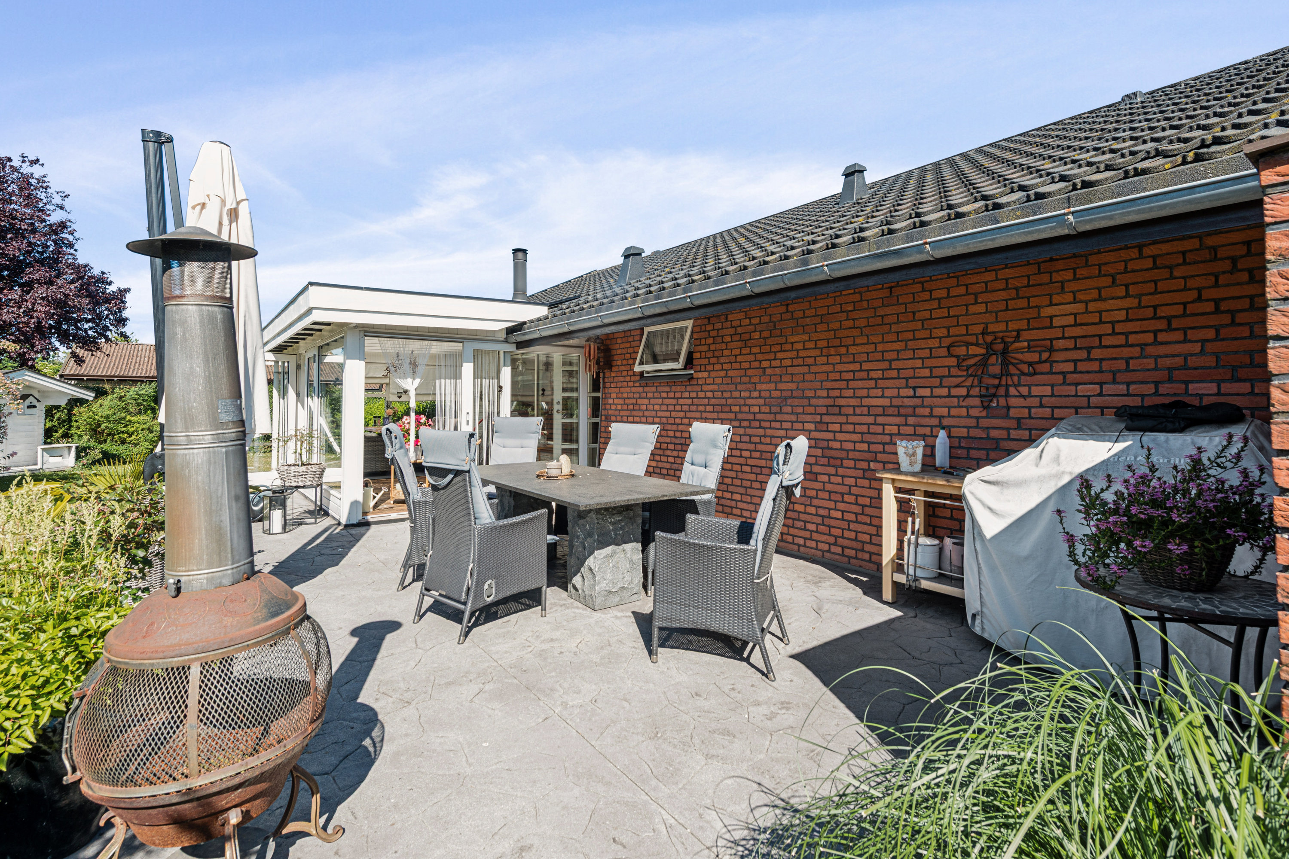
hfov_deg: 93.3
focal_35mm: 17
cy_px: 430
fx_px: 609
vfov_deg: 70.4
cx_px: 644
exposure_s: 1/100
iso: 200
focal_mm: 17
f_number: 10
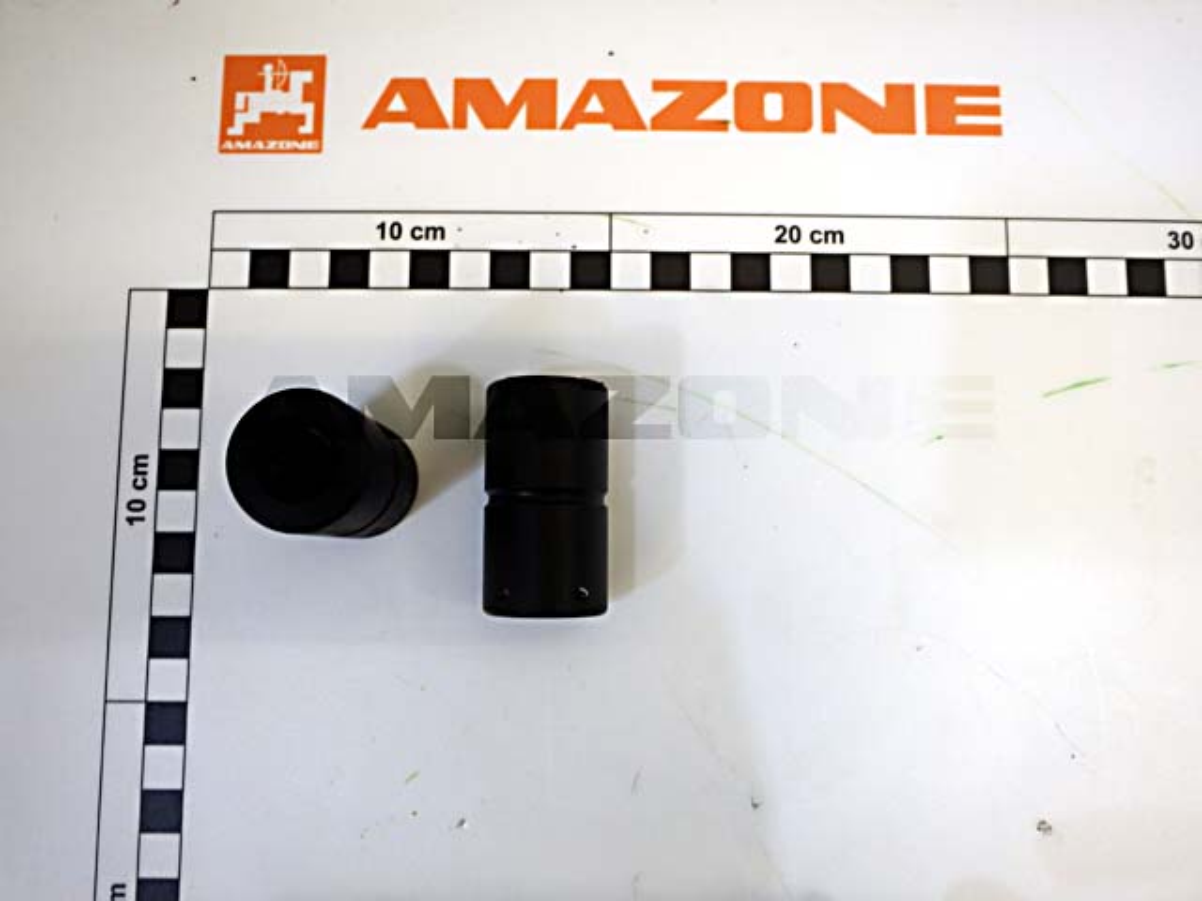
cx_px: 601
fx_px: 972
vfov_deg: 49.7
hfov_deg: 63.4
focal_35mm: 28
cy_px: 450
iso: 200
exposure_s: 1/40
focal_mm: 5
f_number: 3.9
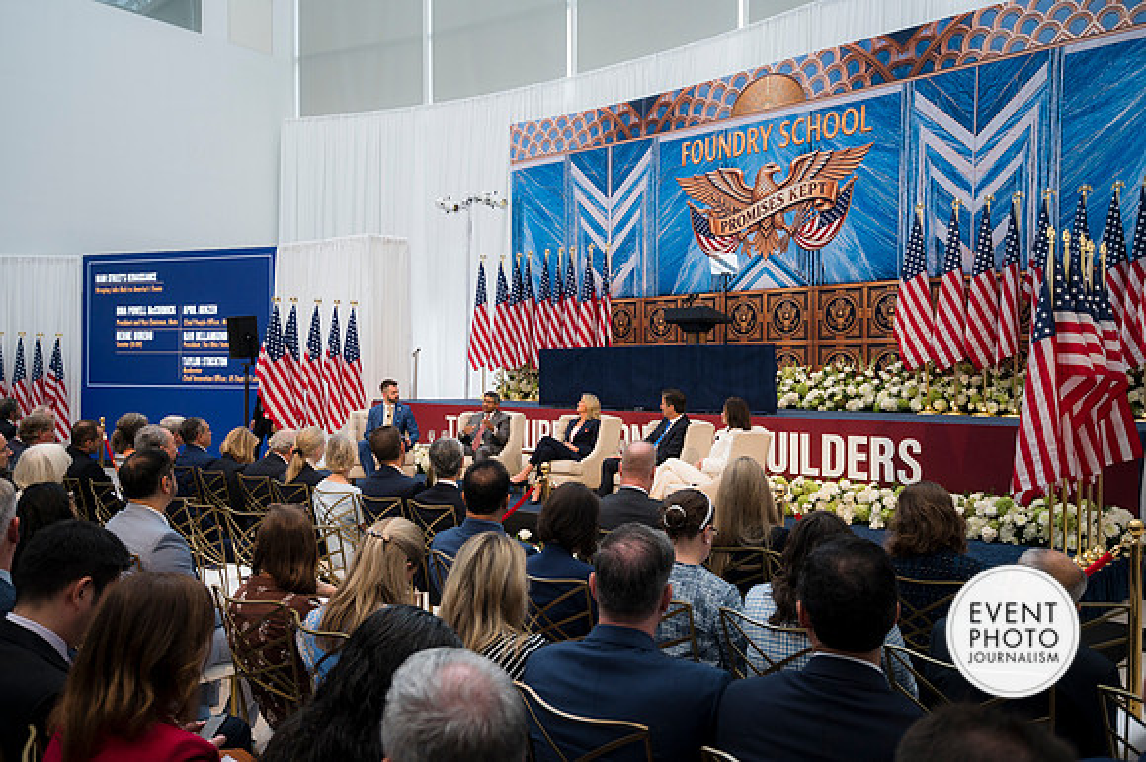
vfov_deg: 43.6
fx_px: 954
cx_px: 573
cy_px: 381
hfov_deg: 62.0
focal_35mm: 30
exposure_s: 1/160
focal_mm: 30
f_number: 4
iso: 450
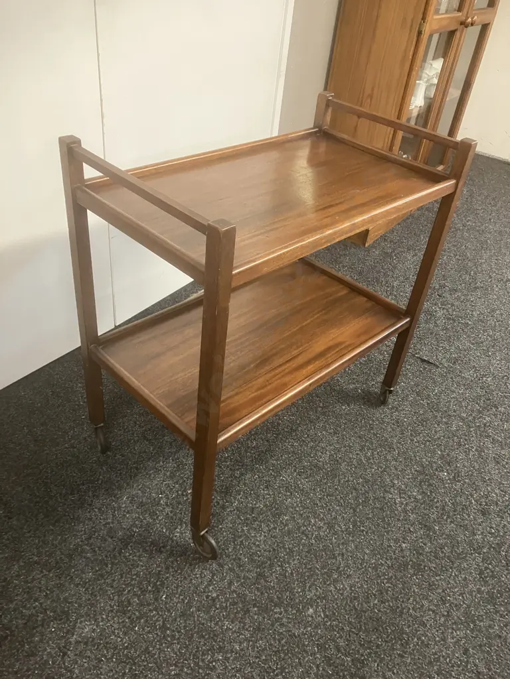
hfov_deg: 49.7
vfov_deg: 63.4
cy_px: 340
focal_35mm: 28
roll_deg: -6.8
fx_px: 550
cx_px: 255
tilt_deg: -35.5
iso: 320
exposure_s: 1/33
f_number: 1.8
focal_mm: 3.99
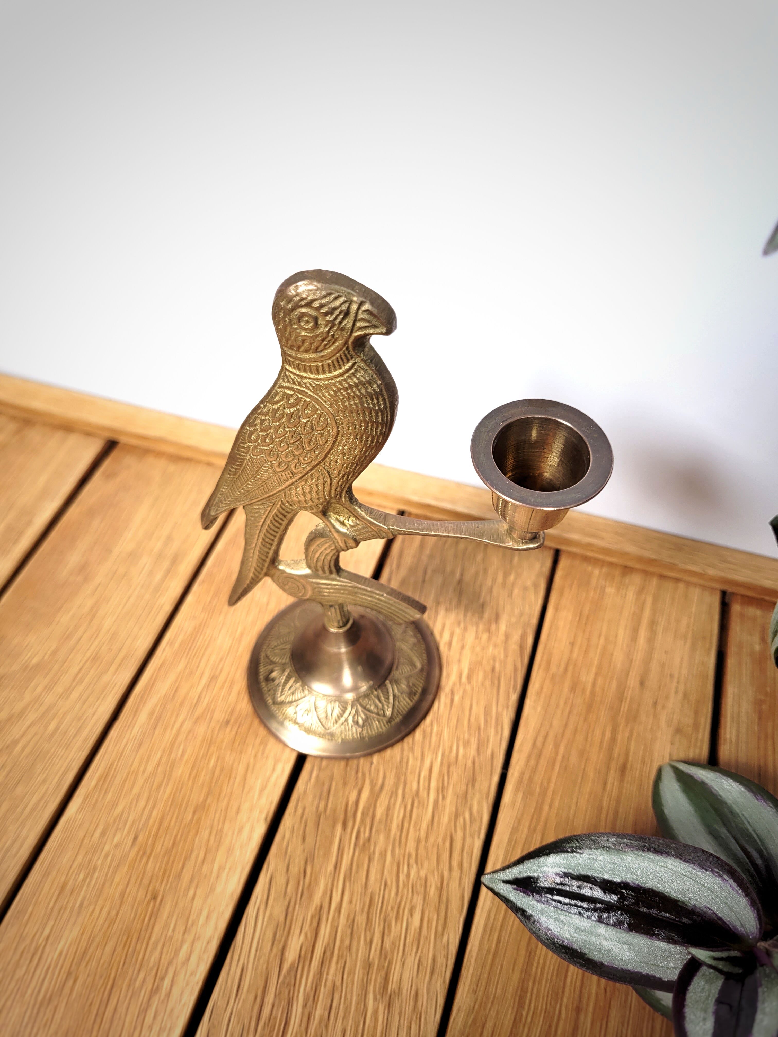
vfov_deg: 67.3
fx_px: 779
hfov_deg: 53.1
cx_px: 389
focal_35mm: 26
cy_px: 518
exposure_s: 1/172
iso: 40
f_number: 1.8
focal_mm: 5.4
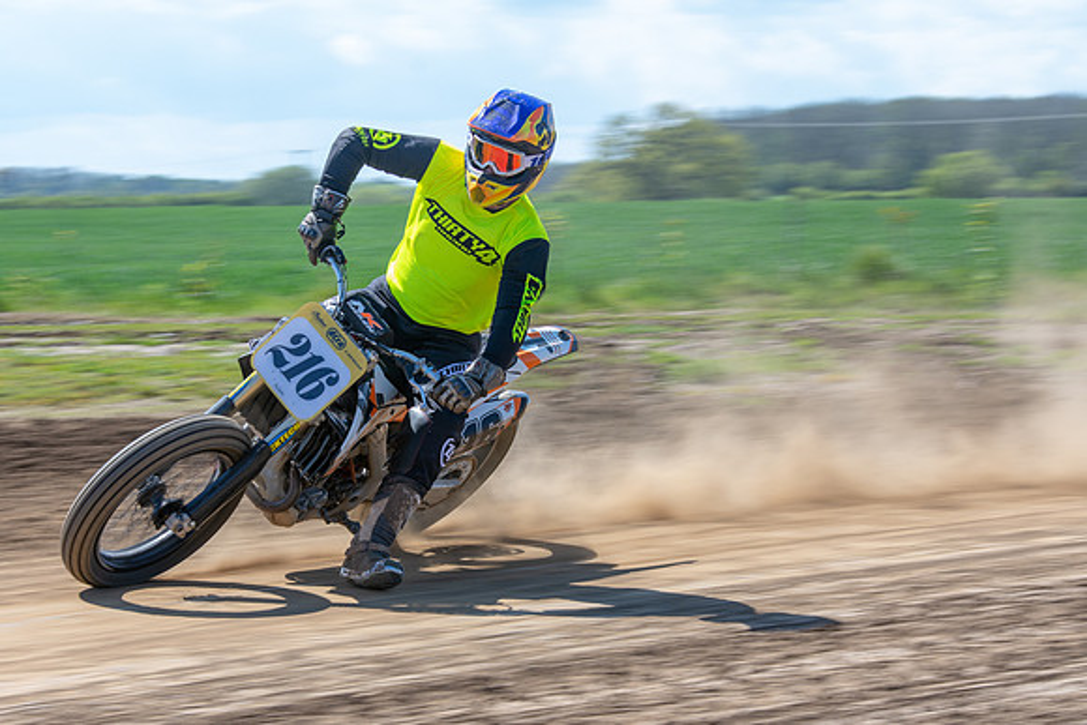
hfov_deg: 13.7
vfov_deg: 9.2
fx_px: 4516
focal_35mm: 150
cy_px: 413
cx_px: 457
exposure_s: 1/160
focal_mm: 86
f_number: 8
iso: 200
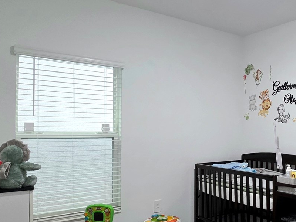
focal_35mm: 26
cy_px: 130
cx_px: 255
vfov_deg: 52.8
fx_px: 222
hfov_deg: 59.3
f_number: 1.9
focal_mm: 2.2
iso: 400
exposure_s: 1/60.2
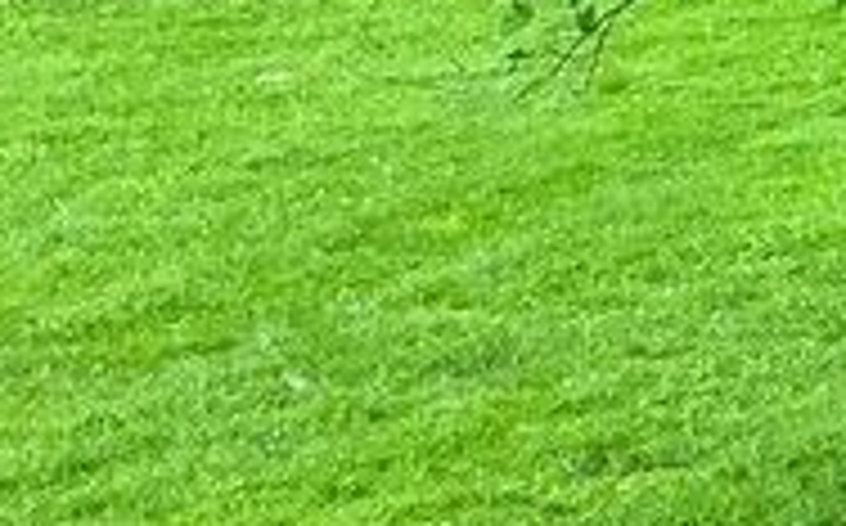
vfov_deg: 8.0
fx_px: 3731
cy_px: 9
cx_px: 2200
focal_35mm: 162
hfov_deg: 10.6
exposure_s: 1/120
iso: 25
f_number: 1.8
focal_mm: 3
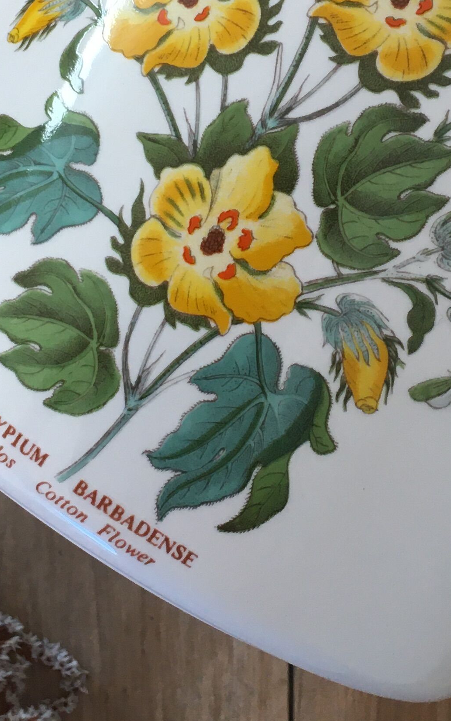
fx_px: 1475
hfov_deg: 17.4
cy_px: 286
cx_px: 250
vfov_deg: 27.4
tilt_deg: -88.4
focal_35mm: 75
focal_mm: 4.15
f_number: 2.2
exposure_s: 1/33
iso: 32
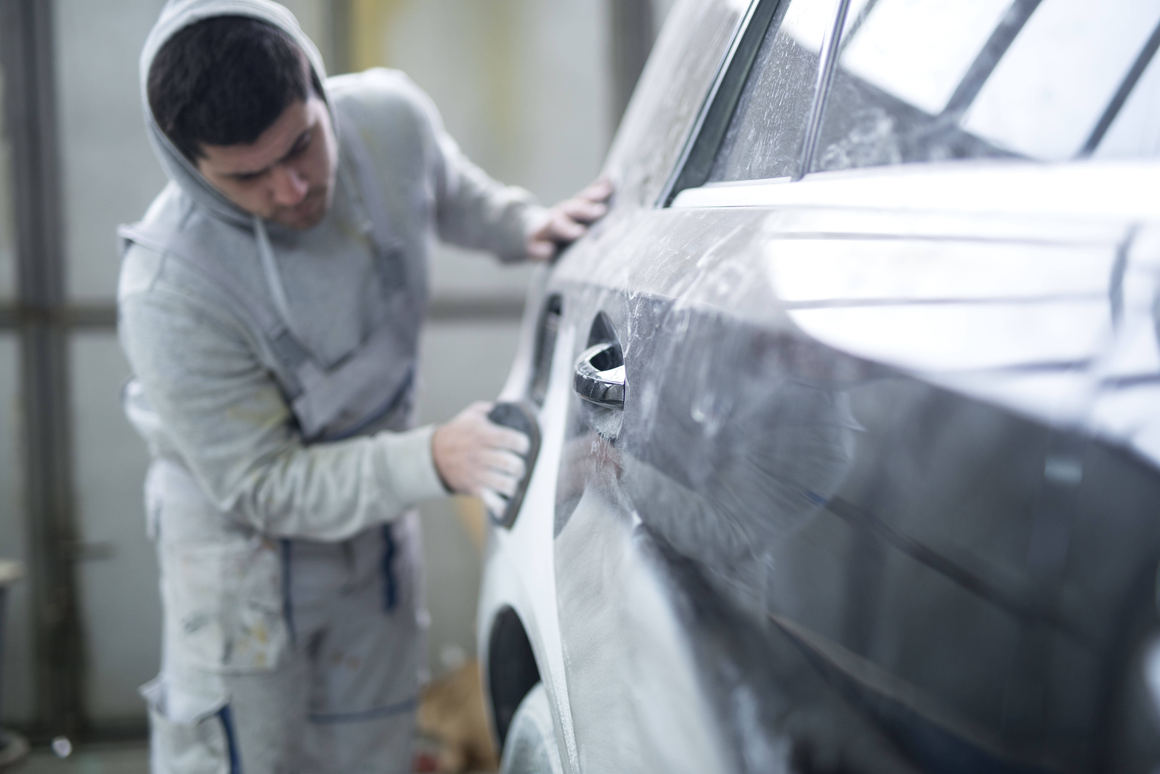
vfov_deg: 27.0
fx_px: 1612
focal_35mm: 50
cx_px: 580
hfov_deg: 39.6
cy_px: 387
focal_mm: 50
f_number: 1.6
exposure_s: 1/250
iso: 500
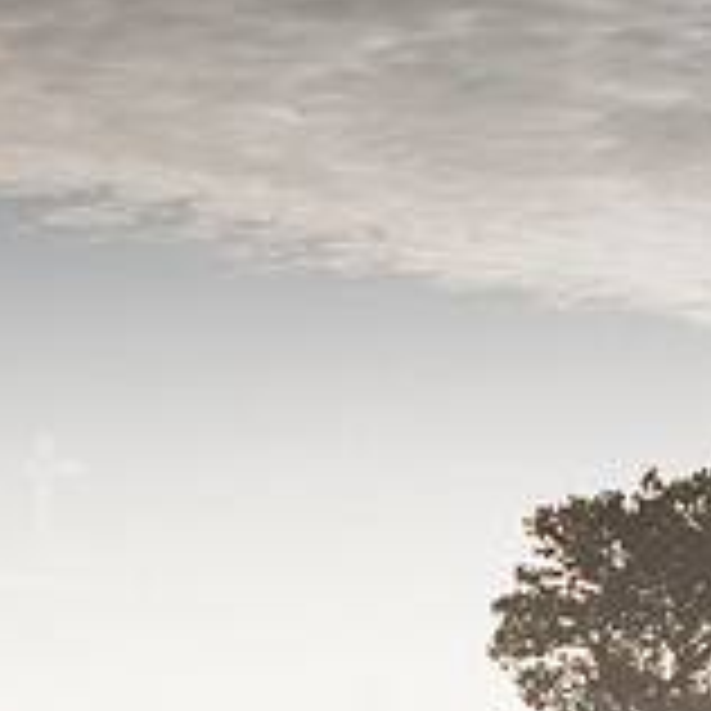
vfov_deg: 5.3
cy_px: 790
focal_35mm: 328
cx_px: -189
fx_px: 7622
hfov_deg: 5.3
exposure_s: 1/1250
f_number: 7.1
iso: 800
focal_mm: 70
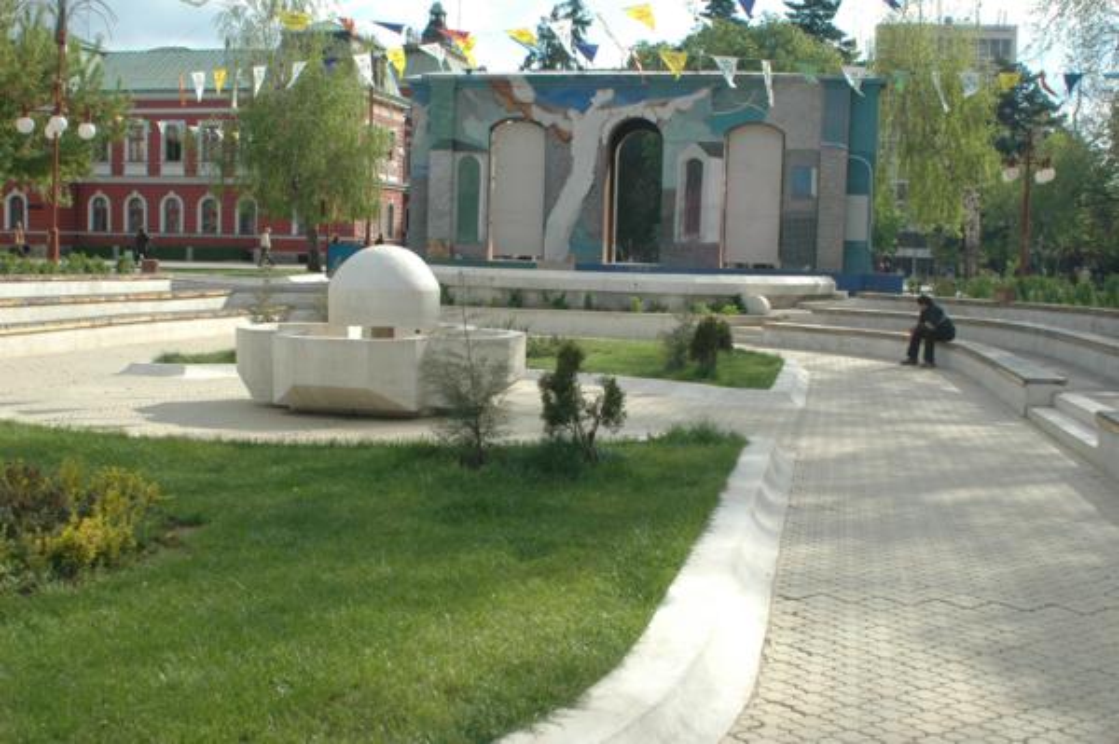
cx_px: 560
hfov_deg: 46.4
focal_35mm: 42
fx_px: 1304
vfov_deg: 31.8
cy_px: 372
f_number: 9
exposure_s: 1/320
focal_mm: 28
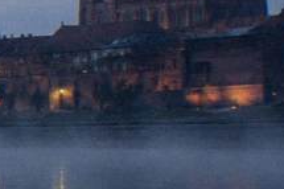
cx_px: -41
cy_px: 116
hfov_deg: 7.0
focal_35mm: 293
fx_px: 2310
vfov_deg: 4.7
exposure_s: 1/80
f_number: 11
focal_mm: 105
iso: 320
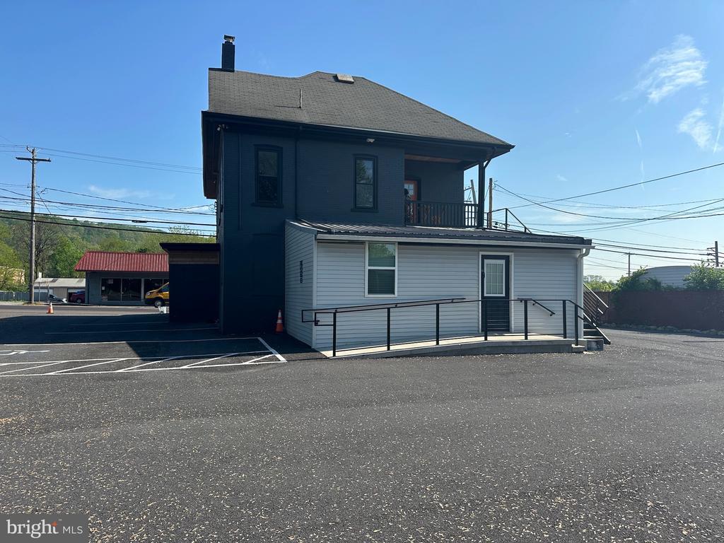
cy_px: 272
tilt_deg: +2.6
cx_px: 362
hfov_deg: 71.6
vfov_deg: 56.8
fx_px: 502
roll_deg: -0.3
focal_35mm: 24
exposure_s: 1/4016
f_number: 1.78
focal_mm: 6.86
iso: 80
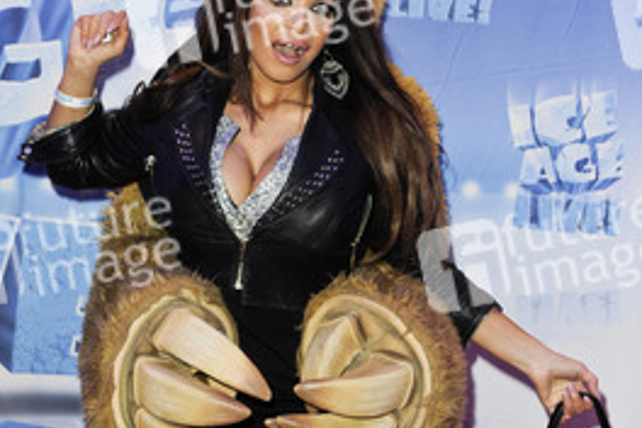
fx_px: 1569
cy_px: 134
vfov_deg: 15.5
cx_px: 322
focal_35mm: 88
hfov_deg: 23.1
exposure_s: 1/200
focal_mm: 58
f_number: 6.3
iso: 800
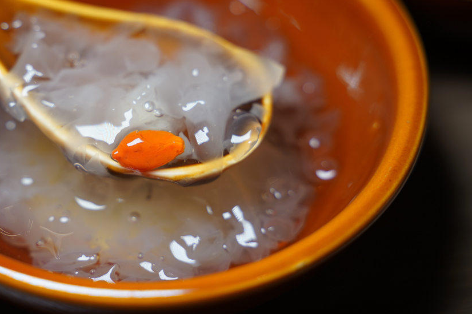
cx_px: 134
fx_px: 1428
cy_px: 108
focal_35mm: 109
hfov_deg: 18.7
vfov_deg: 12.5
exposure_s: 1/80
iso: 125
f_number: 4
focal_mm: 75
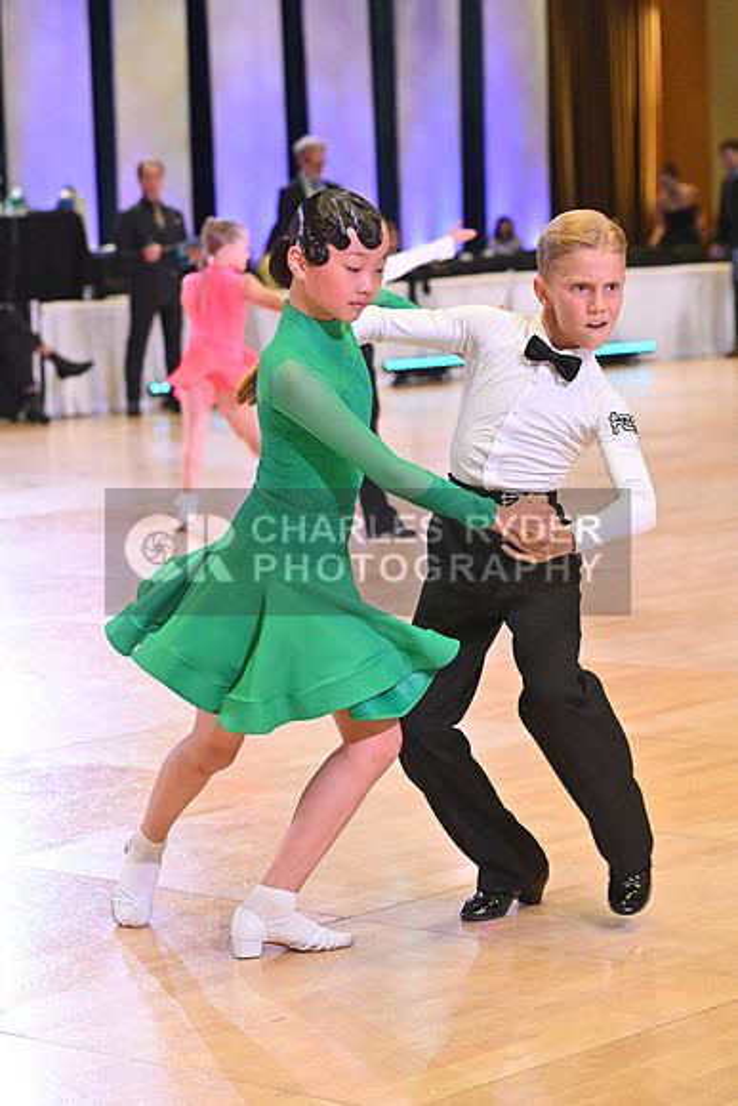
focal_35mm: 105
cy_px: 553
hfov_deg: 13.0
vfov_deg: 19.5
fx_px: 3227
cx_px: 369
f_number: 5
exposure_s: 1/400
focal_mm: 105
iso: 4000
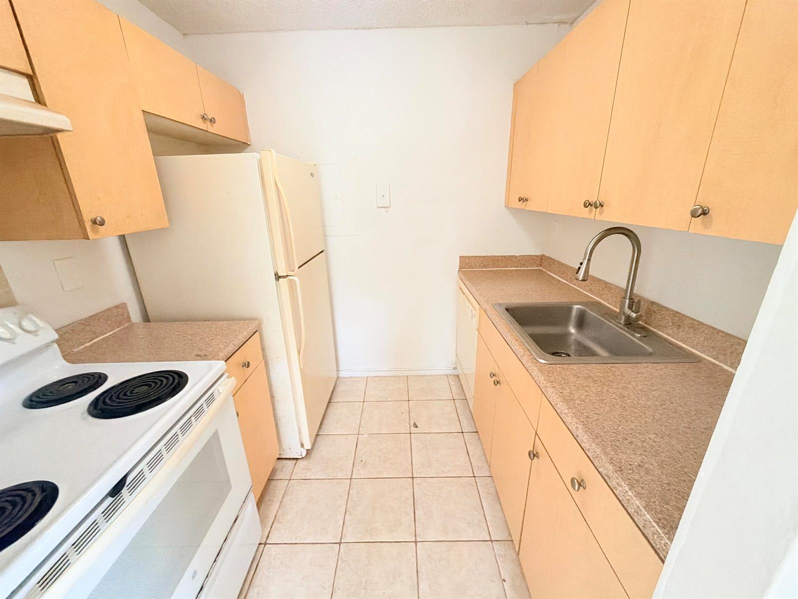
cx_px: 399
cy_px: 300
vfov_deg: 85.7
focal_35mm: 14
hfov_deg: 102.1
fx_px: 323
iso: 400
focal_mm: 2.22
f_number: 2.2
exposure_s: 1/120
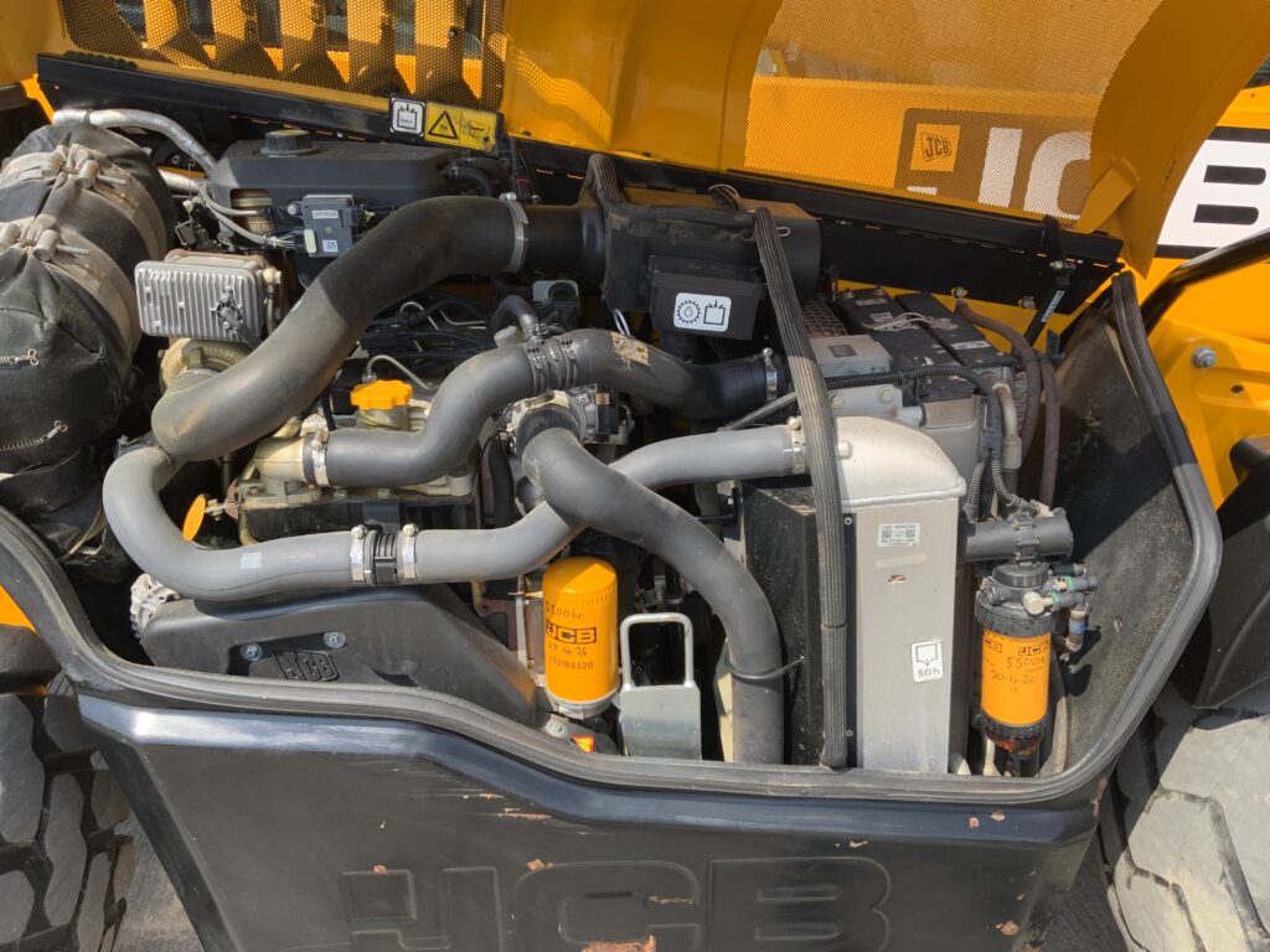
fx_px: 1064
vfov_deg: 48.2
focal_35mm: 29
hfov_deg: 61.7
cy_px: 476
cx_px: 635
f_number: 1.8
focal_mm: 3
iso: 16
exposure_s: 1/556
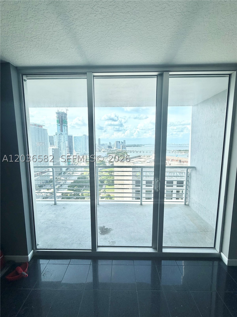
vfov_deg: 102.1
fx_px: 128
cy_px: 158
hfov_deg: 85.7
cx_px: 118
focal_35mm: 14
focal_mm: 2.22
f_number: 2.2
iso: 40
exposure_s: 1/585
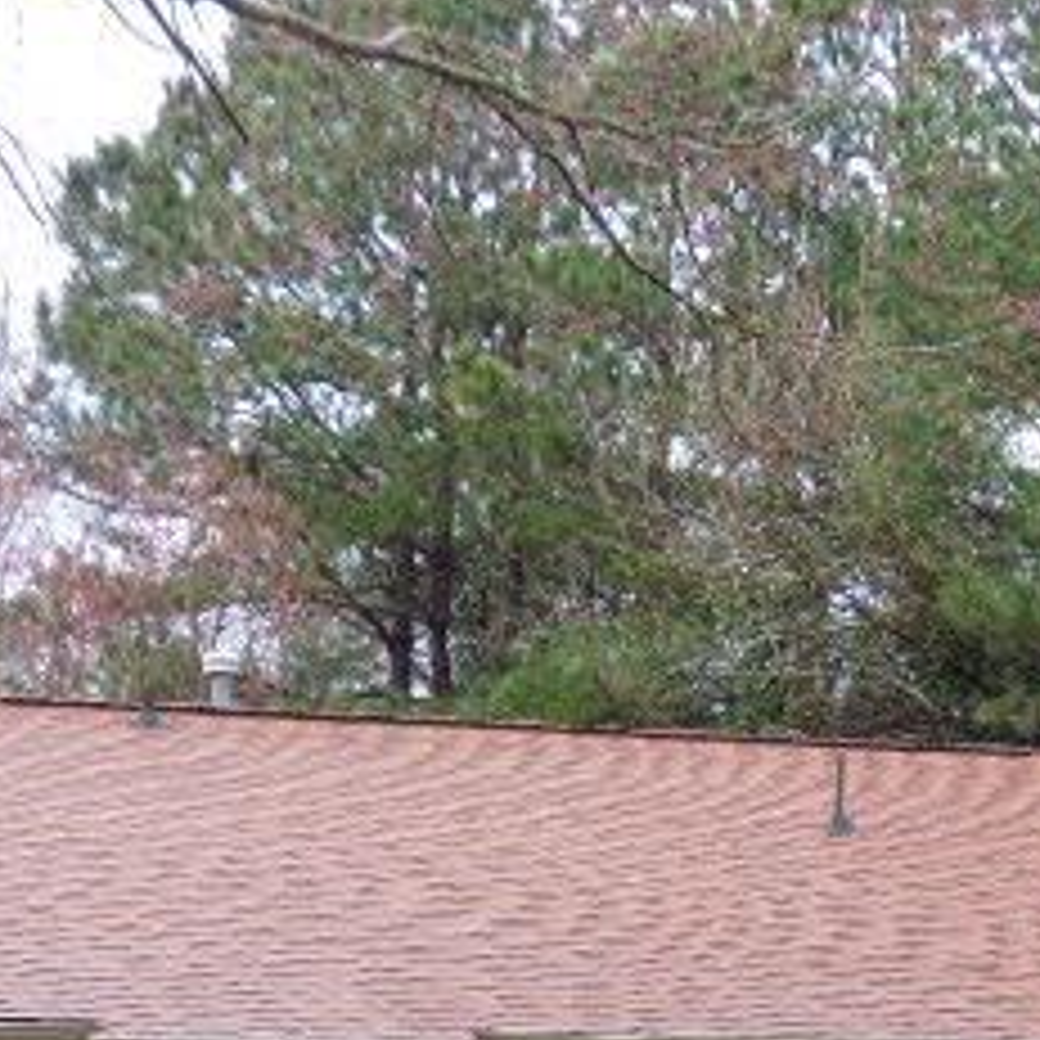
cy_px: 981
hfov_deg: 19.3
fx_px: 2991
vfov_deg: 19.3
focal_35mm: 88
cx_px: 959
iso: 100
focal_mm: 6.47
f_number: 3.5
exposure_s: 1/125
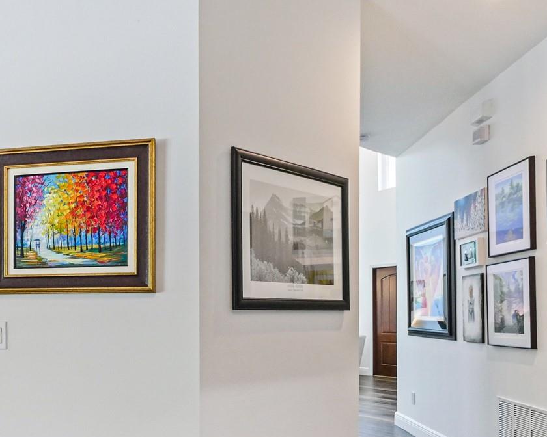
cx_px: 125
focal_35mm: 26
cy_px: 358
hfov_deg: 61.6
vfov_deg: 51.1
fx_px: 421
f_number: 4
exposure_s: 1/60
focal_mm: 7
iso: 2500
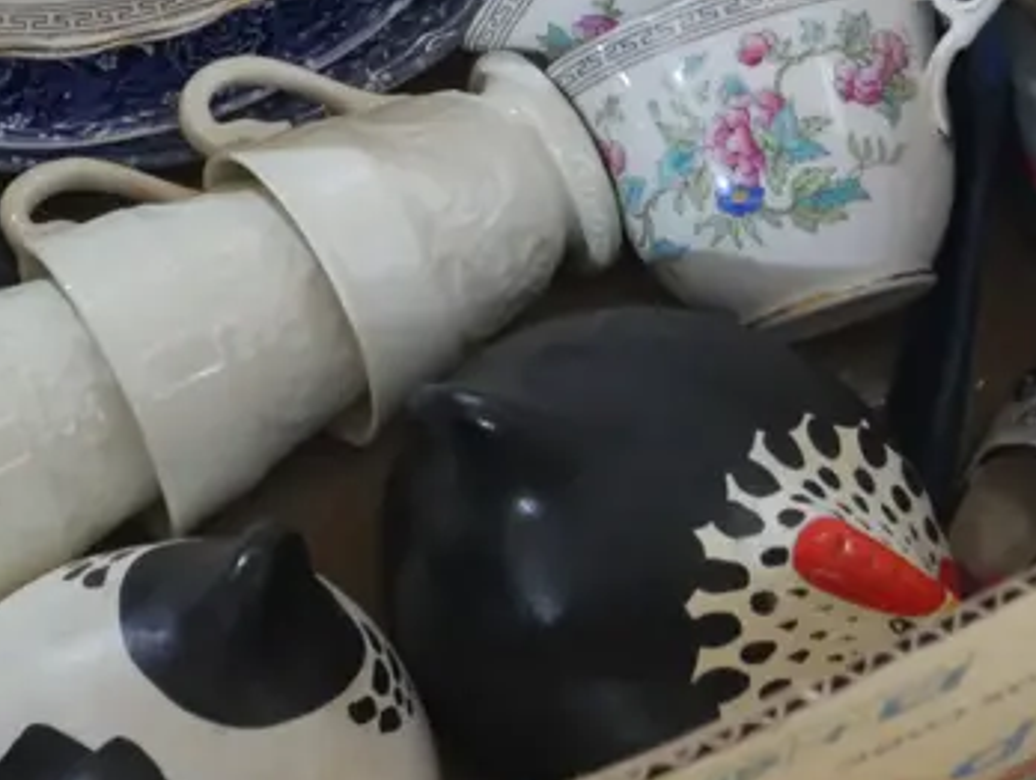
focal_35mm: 147
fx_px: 4406
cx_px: 155
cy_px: -168
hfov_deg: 13.3
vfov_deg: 10.0
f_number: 5.3
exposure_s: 1/30
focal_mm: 25
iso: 3200
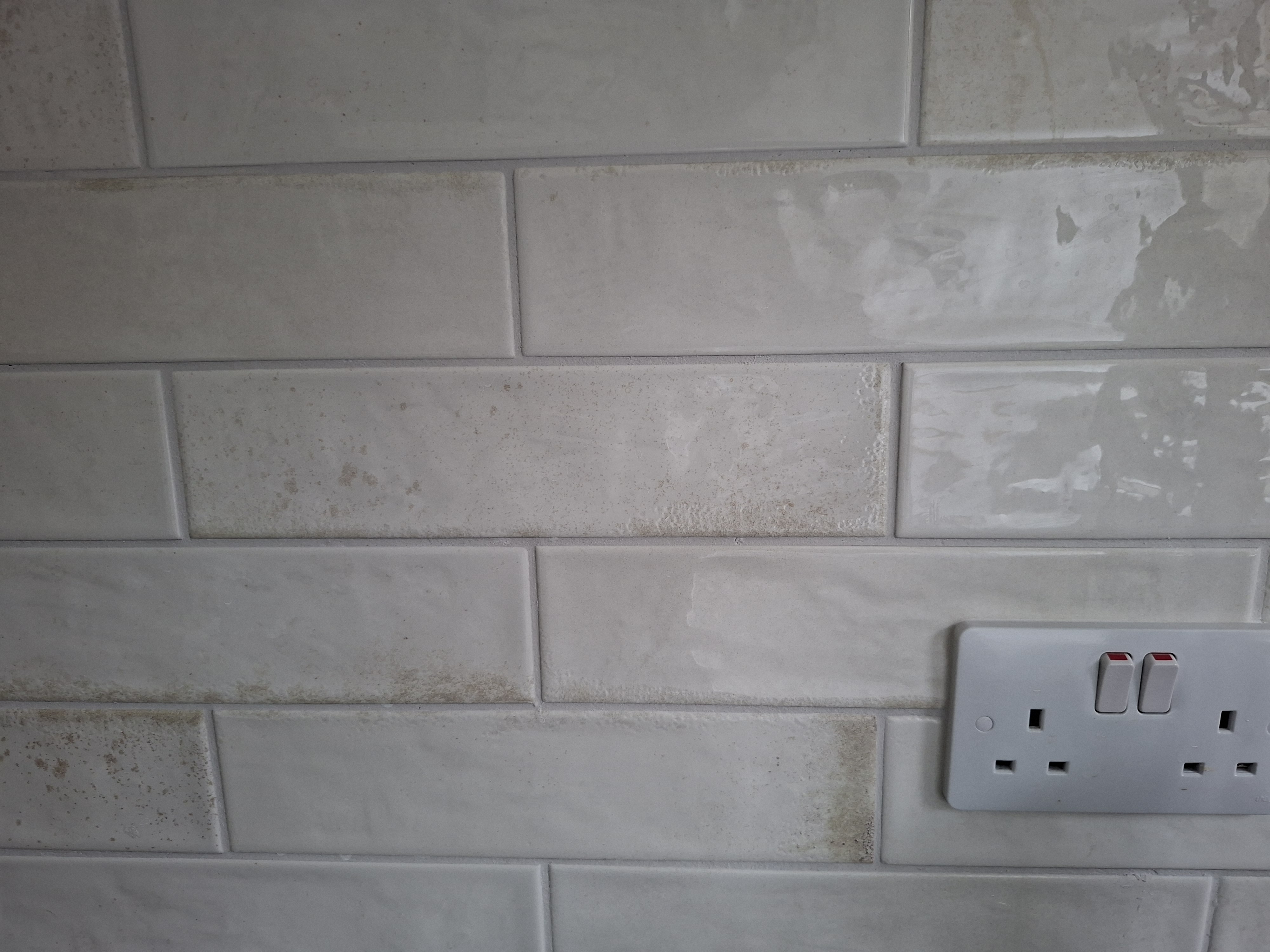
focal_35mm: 23
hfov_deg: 73.9
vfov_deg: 58.9
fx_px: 844
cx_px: 635
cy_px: 476
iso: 320
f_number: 1.8
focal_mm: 5.54
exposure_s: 1/50
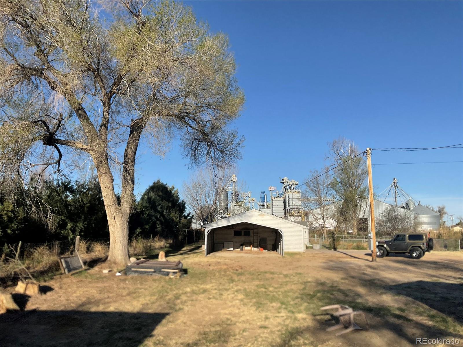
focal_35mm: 29
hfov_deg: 61.7
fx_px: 388
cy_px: 174
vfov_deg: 48.2
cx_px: 232
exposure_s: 1/2141
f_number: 1.8
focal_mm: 3
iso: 16
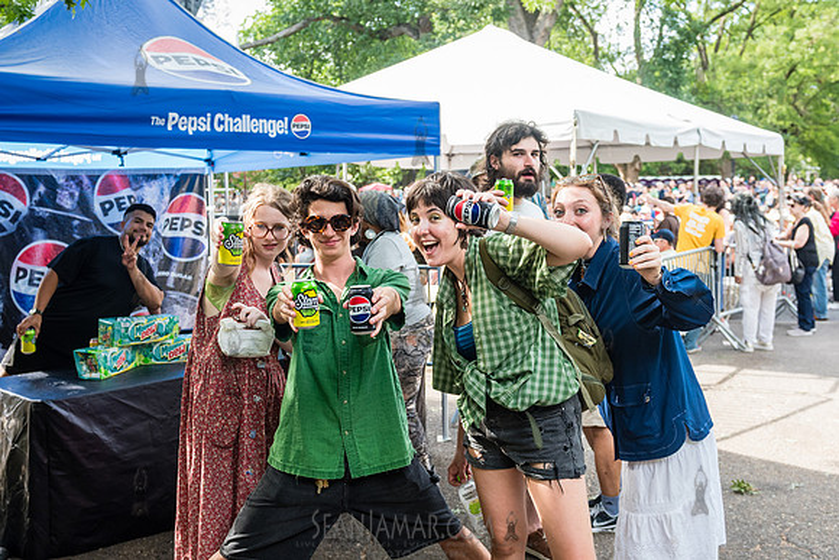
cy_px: 300
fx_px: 956
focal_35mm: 41
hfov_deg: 47.4
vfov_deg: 32.6
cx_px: 413
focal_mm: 31
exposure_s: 1/400
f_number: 3.5
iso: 800
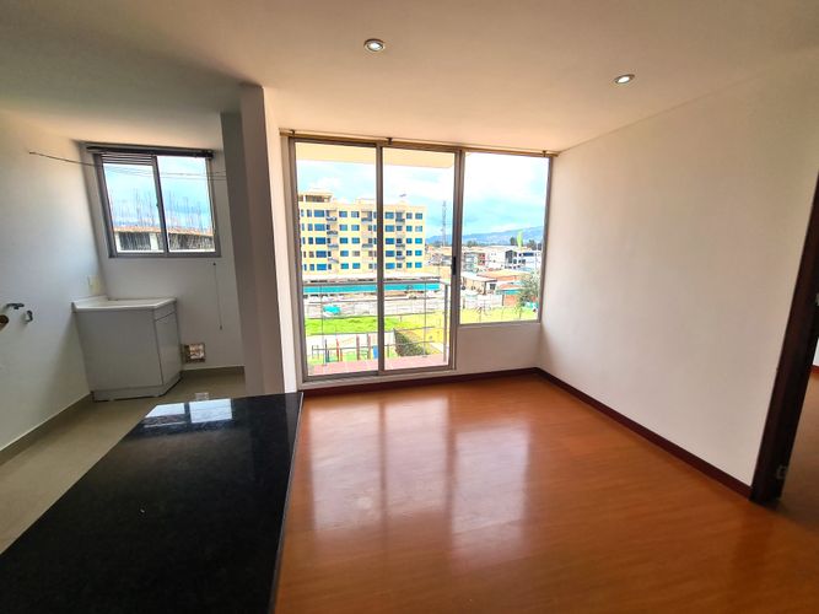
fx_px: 308
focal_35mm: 13
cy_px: 307
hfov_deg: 106.2
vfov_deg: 89.9
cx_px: 410
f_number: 2.2
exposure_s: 1/938
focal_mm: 2.2
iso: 50
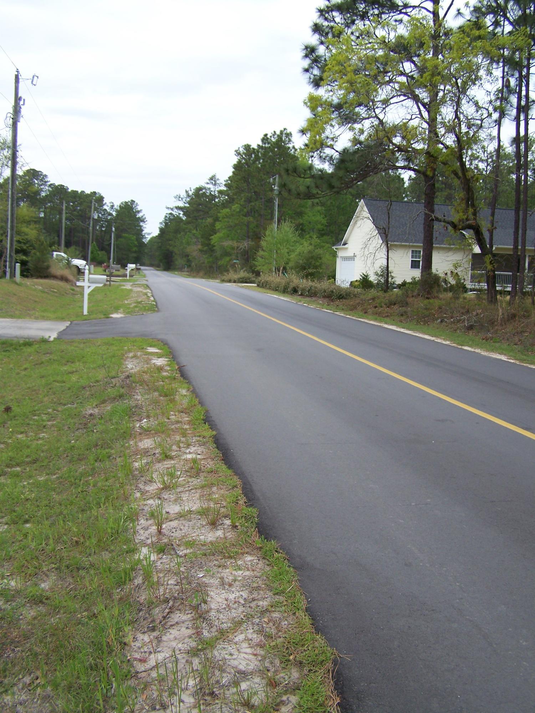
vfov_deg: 49.0
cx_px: 268
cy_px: 356
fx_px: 783
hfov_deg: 37.7
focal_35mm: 38
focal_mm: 6.3
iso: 64
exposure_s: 1/500
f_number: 2.8
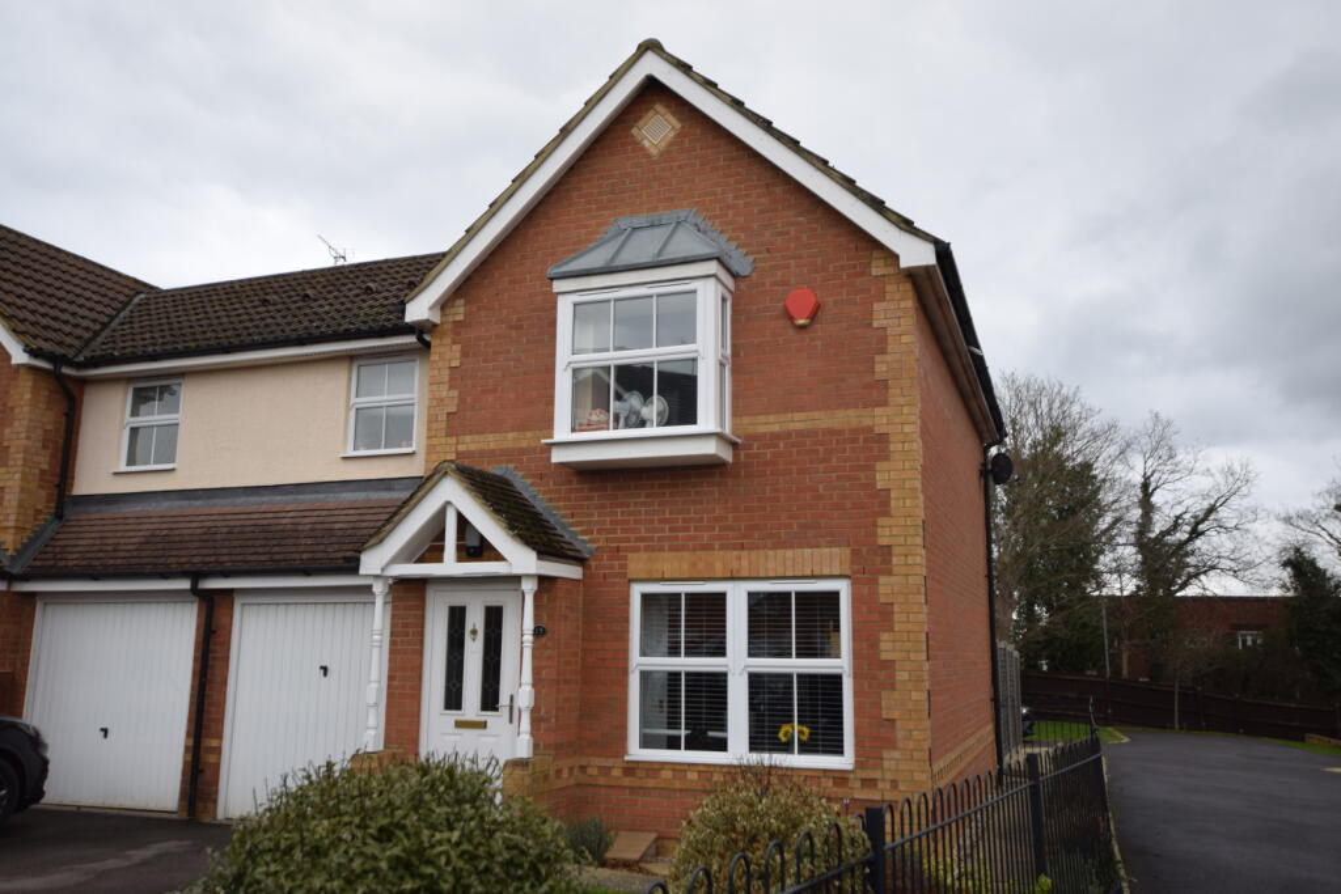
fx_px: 1118
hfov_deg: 61.9
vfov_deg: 43.6
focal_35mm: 30
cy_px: 447
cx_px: 670
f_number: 3.5
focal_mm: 20
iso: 100
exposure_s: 1/100
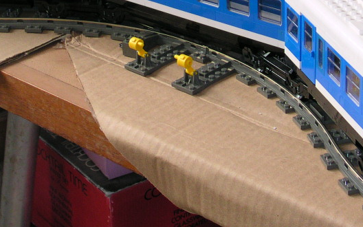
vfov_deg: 11.7
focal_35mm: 111
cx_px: 181
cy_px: -6
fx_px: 1098
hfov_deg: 18.8
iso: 100
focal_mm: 8.2
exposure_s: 1/30
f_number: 3.2
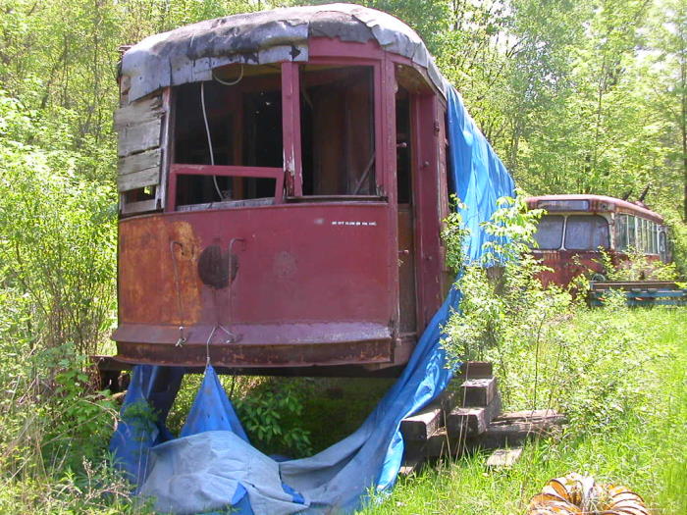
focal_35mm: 37
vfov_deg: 38.7
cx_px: 344
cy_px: 258
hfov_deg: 50.1
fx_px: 734
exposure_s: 1/361
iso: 100
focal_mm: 5.6
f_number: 2.7
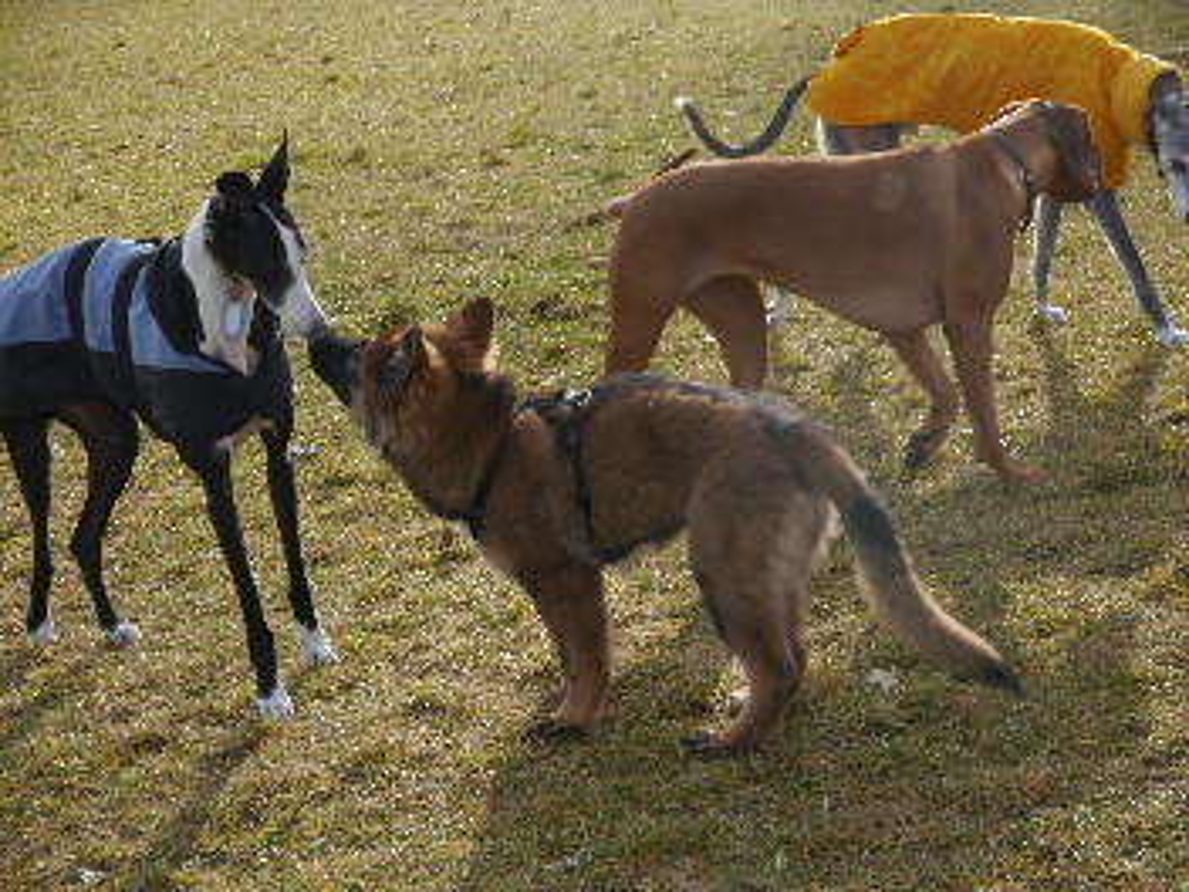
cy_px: 446
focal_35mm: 84
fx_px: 2885
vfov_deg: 17.6
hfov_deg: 23.3
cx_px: 594
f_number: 5.6
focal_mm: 42
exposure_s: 1/250
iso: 160
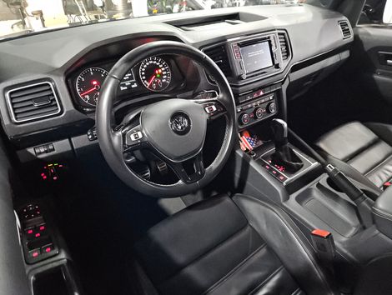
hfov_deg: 73.8
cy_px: 148
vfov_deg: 59.0
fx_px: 261
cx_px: 196
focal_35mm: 23
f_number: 1.8
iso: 1600
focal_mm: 5.4
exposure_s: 1/24
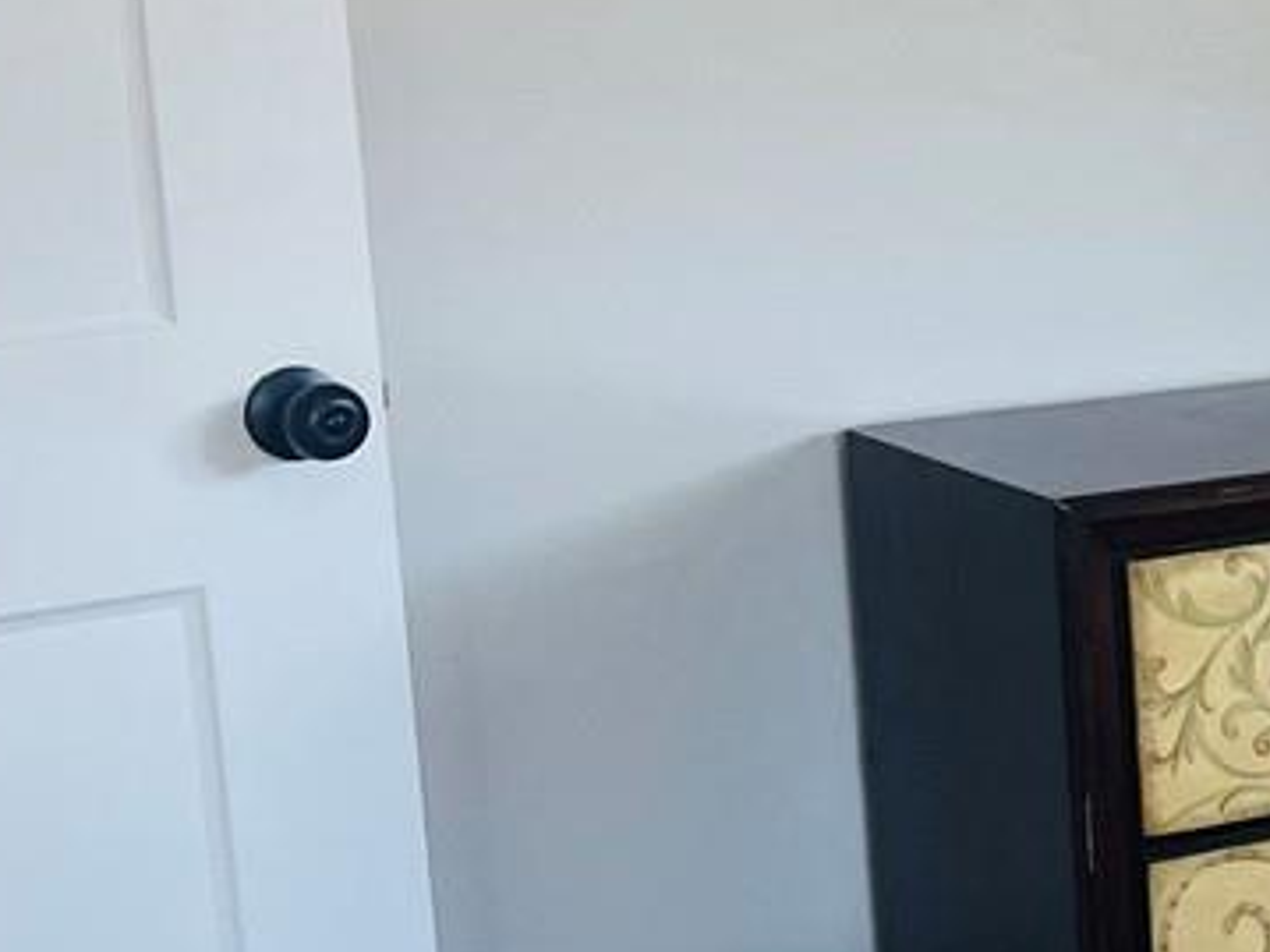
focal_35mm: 116
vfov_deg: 12.8
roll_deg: -0.3
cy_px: 510
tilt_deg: -12.0
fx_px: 4254
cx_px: 2384
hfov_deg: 14.6
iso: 100
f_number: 1.6
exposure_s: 1/120
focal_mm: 4.2
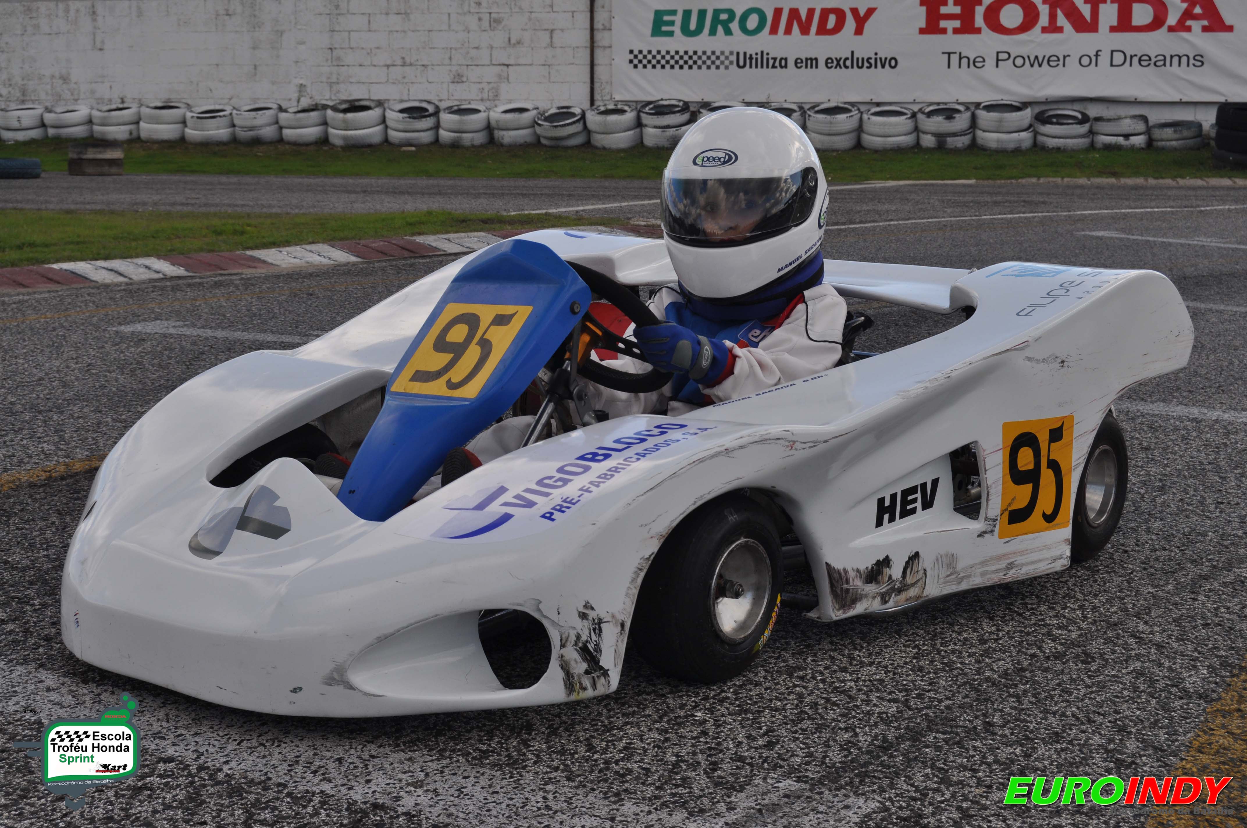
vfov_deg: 26.4
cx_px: 624
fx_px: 1764
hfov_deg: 38.9
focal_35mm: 51
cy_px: 414
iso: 200
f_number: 8
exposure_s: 1/250
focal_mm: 34
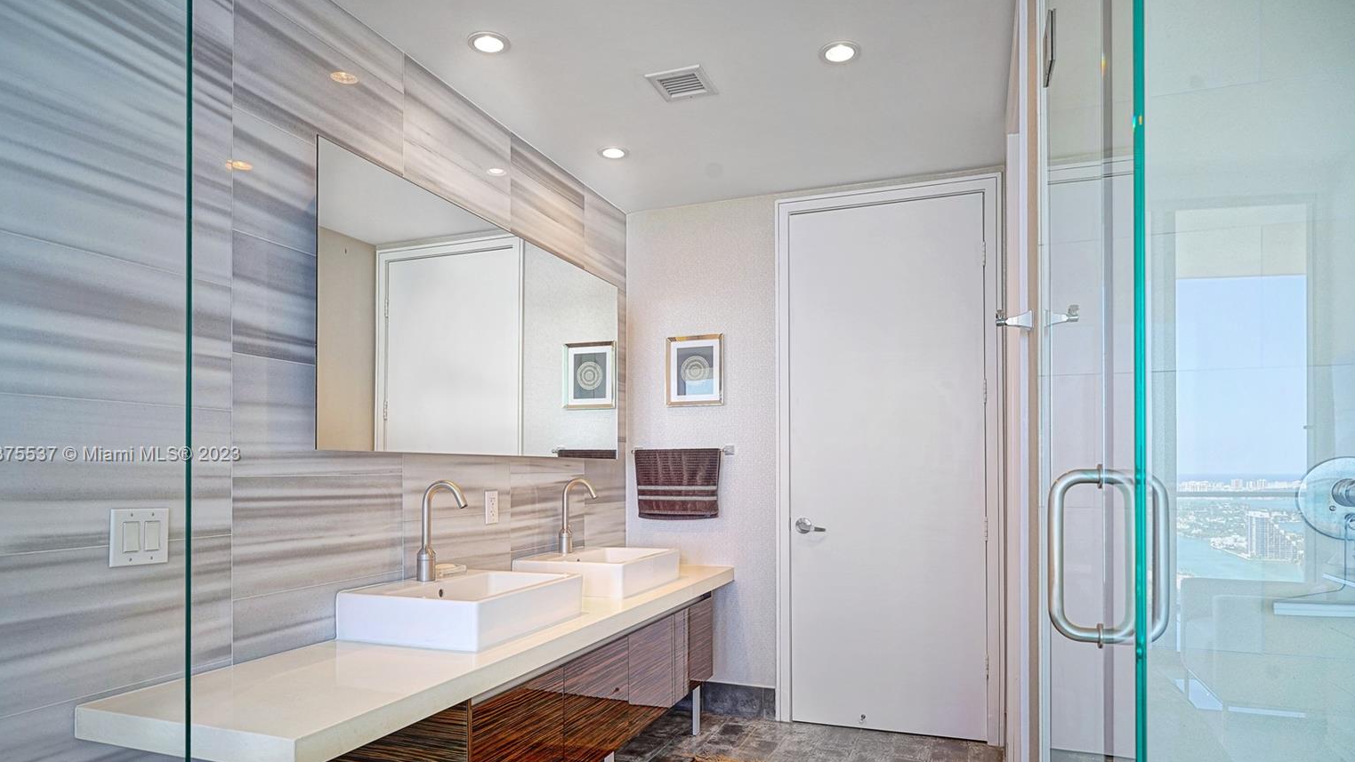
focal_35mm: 22
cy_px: 455
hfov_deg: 81.2
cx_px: 667
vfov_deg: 51.2
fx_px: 791
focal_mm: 20
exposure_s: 1/20
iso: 250
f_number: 8
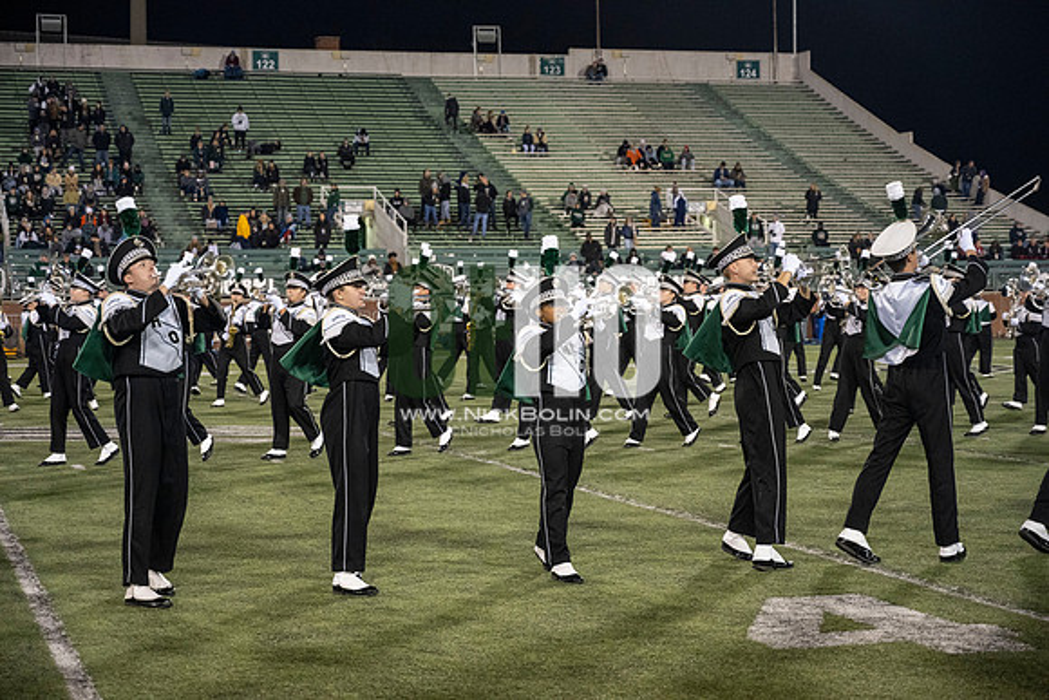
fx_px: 2040
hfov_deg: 28.8
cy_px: 350
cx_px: 524
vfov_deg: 19.5
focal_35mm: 70
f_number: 4
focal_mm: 70
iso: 2000
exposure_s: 1/500
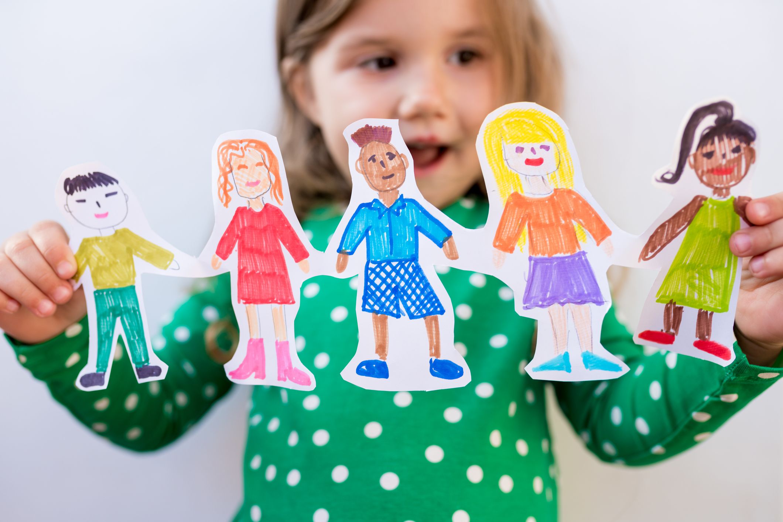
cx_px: 392
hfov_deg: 54.4
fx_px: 761
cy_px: 261
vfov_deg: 37.9
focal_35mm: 35
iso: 100
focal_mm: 35
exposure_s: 1/250
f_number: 2.5
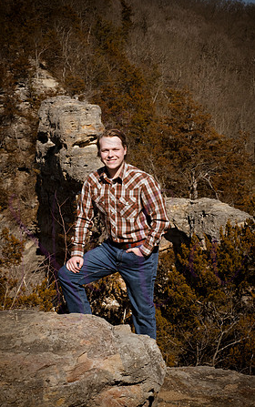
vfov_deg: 25.2
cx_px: 120
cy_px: 203
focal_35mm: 82
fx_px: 910
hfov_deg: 15.9
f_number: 18
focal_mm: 80
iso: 800
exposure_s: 1/1000
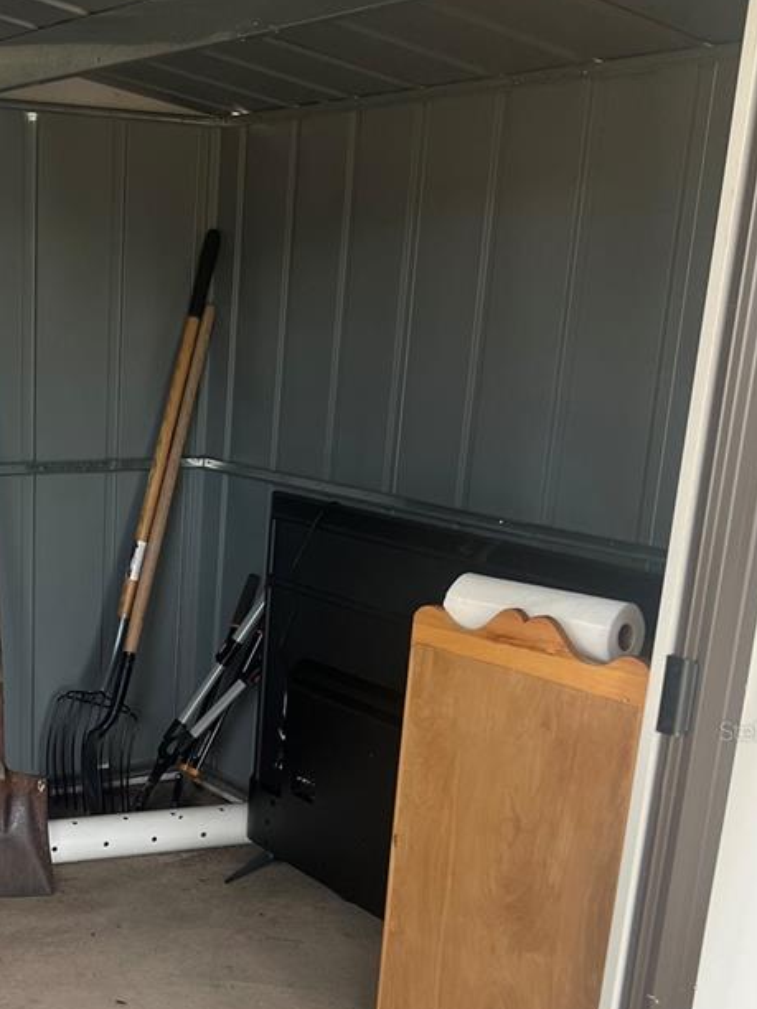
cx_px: 94
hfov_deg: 27.6
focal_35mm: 51
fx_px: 1487
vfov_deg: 36.8
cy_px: 730
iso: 100
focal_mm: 5.7
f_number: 1.5
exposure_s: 1/121
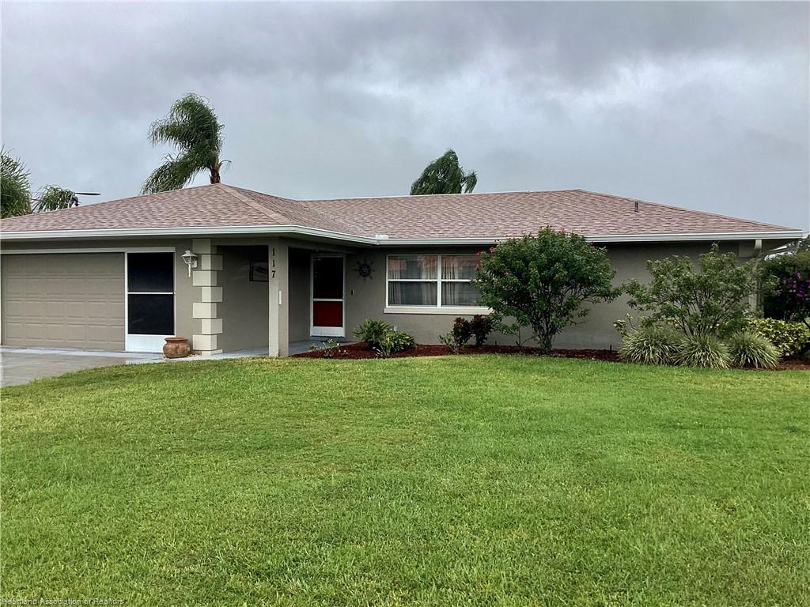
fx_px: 725
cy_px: 304
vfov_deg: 45.4
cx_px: 405
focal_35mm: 31
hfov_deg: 58.4
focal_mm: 3.3
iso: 25
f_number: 2.4
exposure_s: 1/959
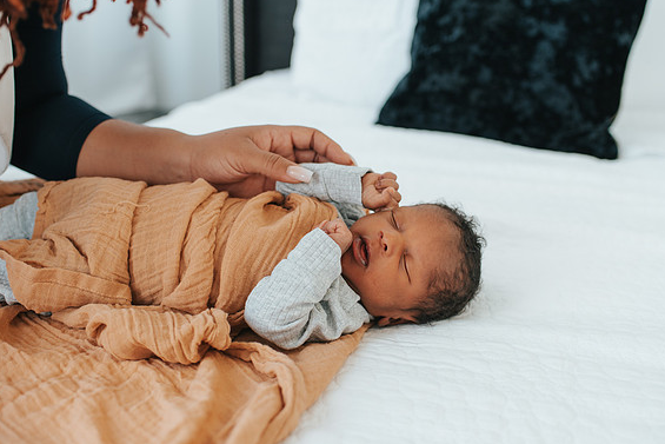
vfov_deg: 33.4
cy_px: 223
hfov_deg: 48.4
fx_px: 739
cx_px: 360
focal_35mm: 40
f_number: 3.2
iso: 250
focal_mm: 35
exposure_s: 1/250
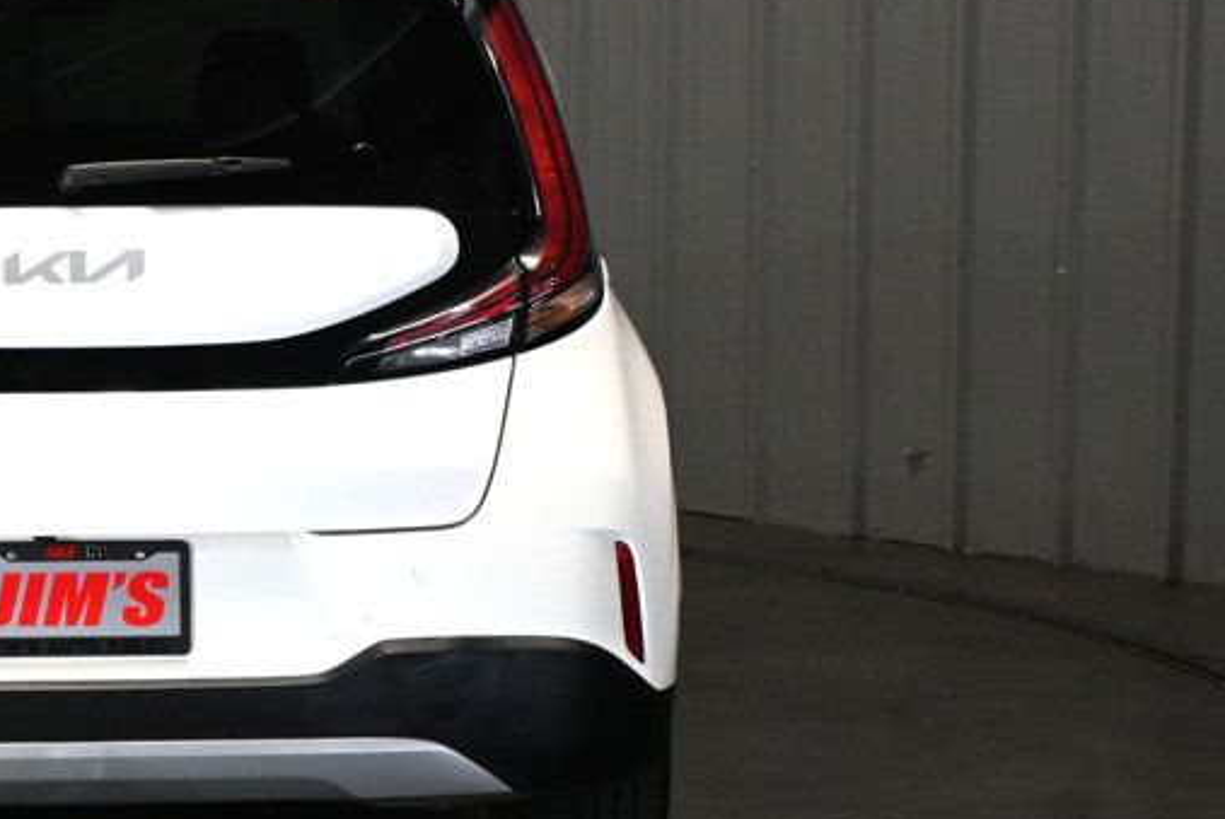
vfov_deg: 13.9
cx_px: 68
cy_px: 387
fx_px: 3355
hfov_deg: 20.2
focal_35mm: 99
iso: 3200
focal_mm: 32.5
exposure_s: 1/125
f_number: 5
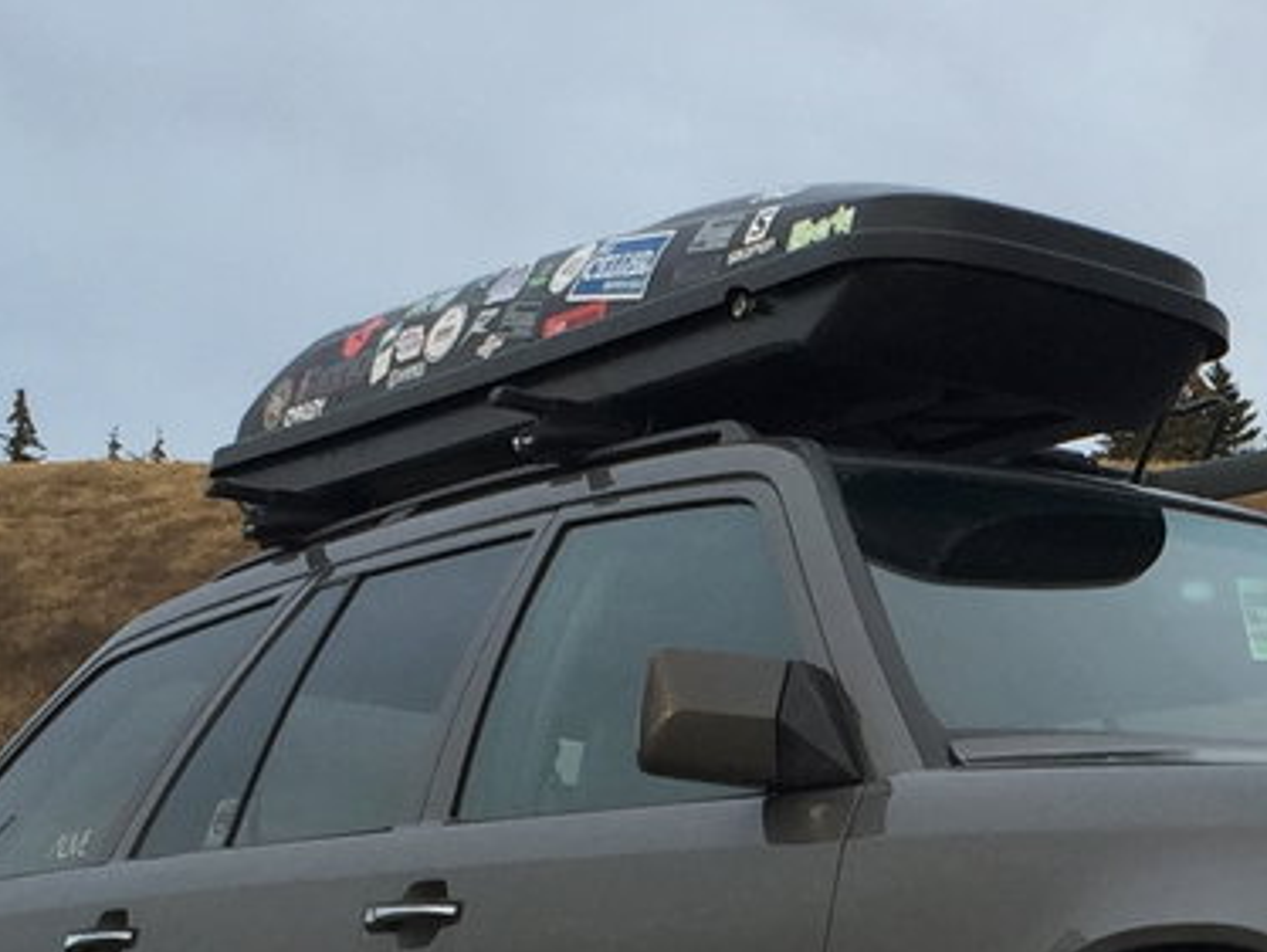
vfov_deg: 11.8
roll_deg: -1.1
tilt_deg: +3.2
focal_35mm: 124
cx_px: 1433
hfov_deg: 15.4
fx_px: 4542
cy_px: 962
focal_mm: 4.15
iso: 32
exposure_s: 1/120
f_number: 2.2
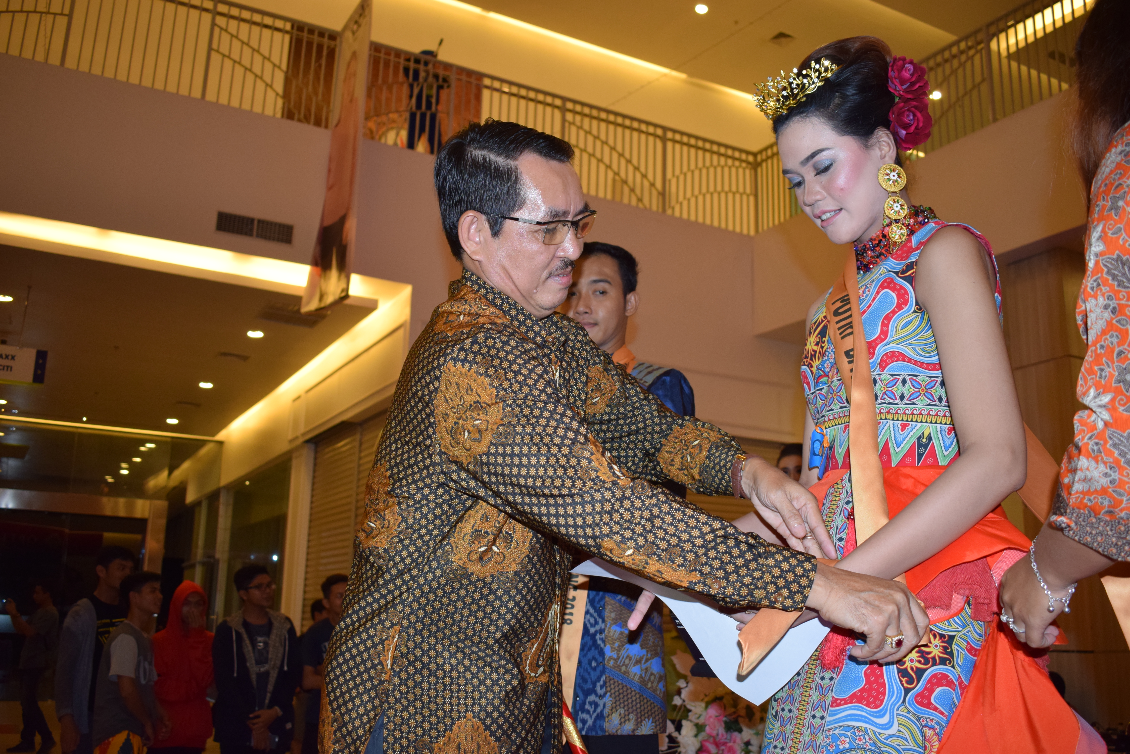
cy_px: 377
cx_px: 565
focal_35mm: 33
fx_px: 1036
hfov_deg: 57.2
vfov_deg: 40.0
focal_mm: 22
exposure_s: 1/80
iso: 800
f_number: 4.5
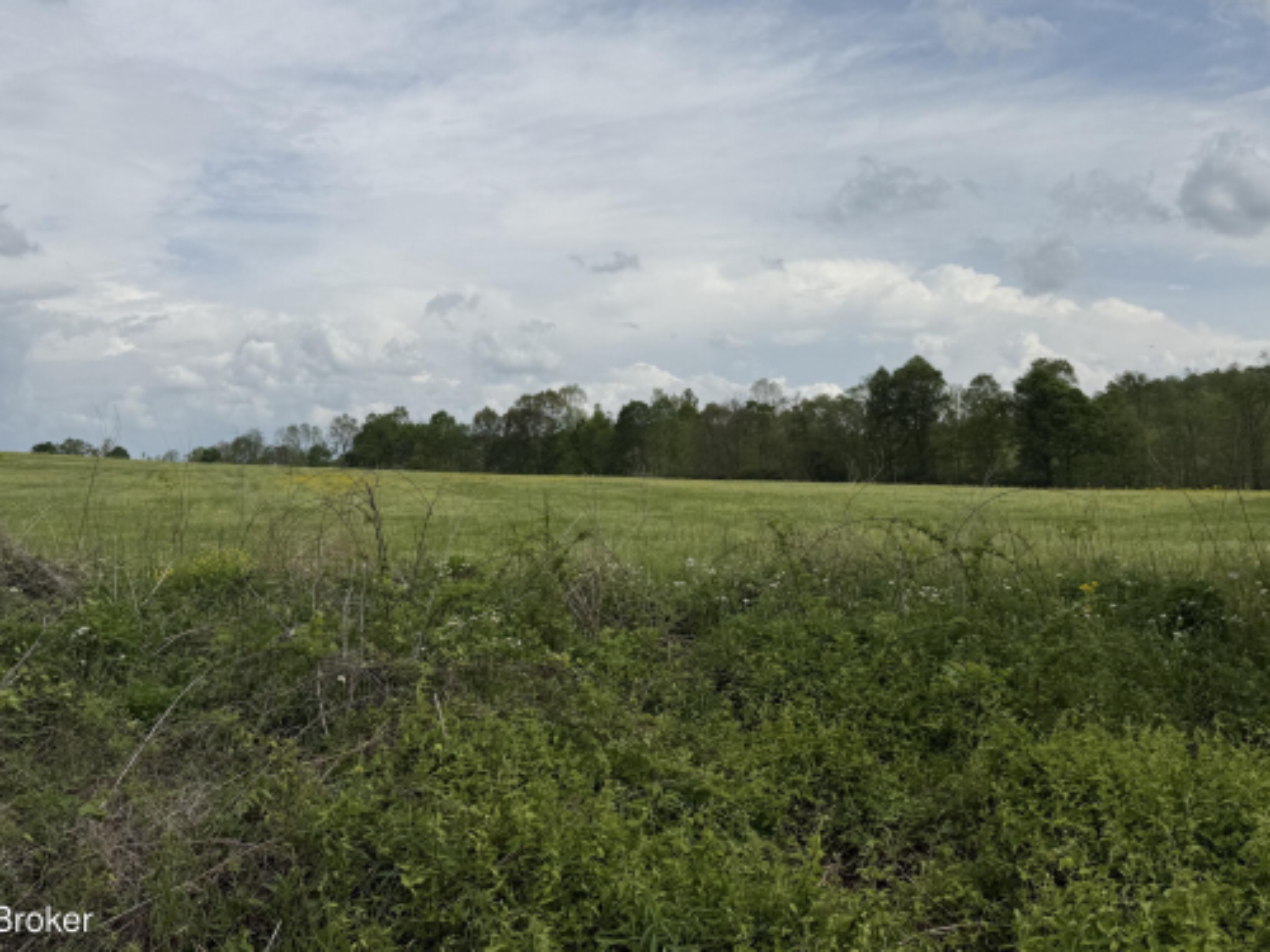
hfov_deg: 56.8
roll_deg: +0.6
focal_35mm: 32
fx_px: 1174
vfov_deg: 43.7
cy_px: 343
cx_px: 606
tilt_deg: +9.1
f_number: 1.78
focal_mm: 6.76
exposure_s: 1/11905
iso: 80
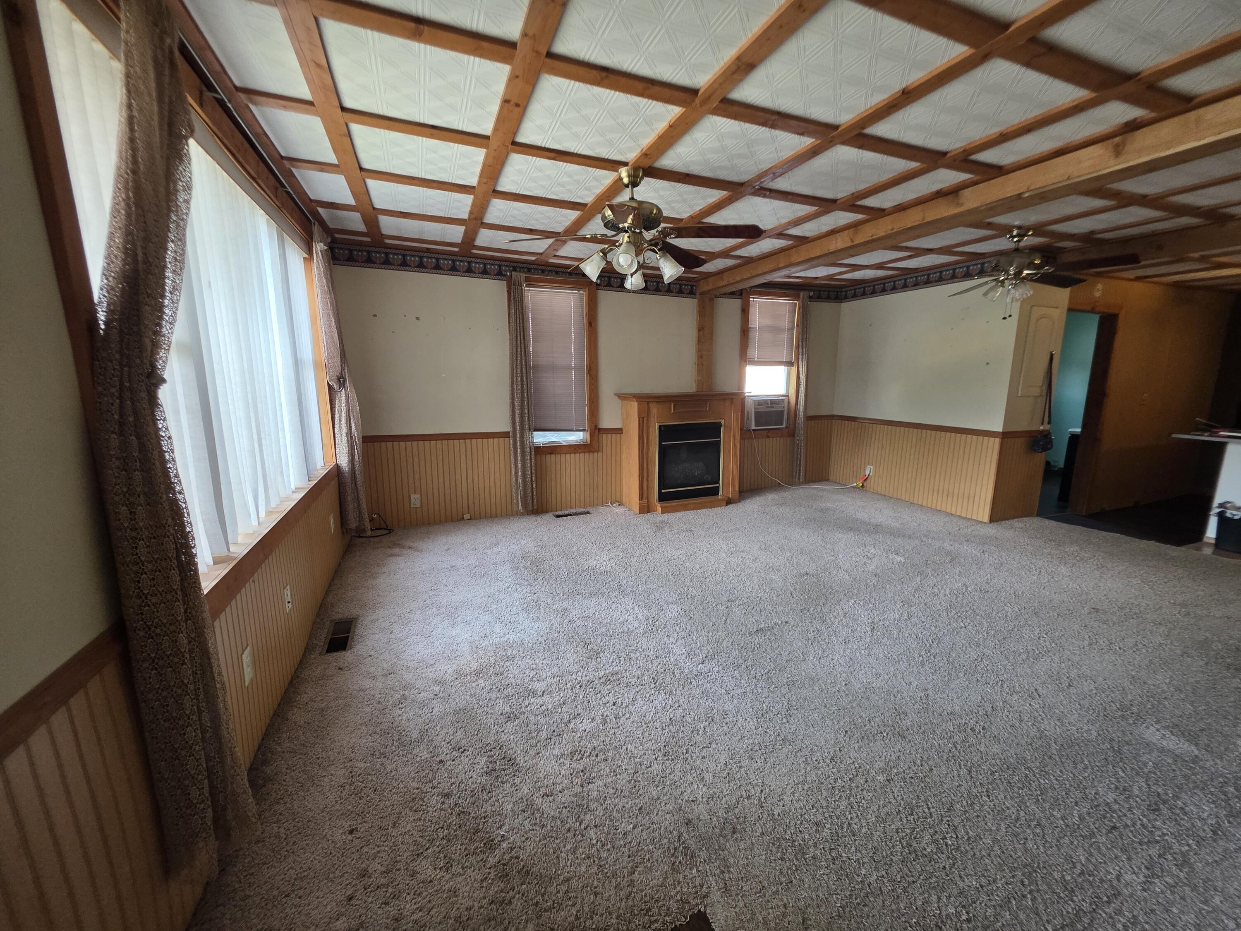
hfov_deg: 106.2
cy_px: 466
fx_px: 466
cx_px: 620
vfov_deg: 89.9
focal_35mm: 13
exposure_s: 1/120
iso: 250
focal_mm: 2.2
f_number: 1.9
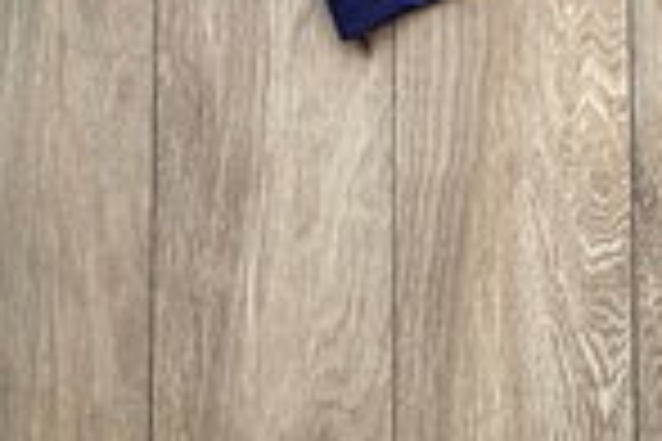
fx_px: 1802
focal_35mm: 98
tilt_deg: -84.6
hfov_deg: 20.0
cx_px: 698
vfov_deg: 12.5
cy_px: -407
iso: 64
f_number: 1.6
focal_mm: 4.2
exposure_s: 1/50
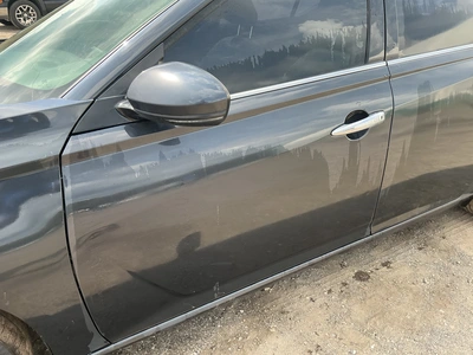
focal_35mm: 28
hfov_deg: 63.4
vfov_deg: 49.7
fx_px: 383
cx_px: 236
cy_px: 178
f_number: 1.8
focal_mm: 3
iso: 25
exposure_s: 1/283
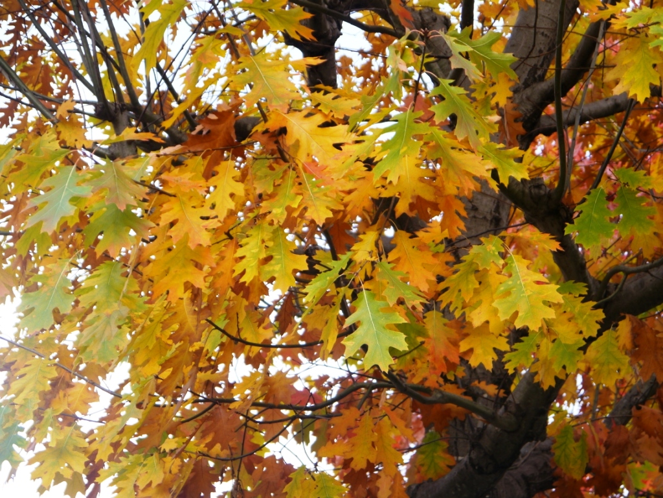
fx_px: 1609
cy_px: 249
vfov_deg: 17.6
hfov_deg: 23.3
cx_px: 332
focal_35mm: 84
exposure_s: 1/80
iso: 250
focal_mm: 42
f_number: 5.6
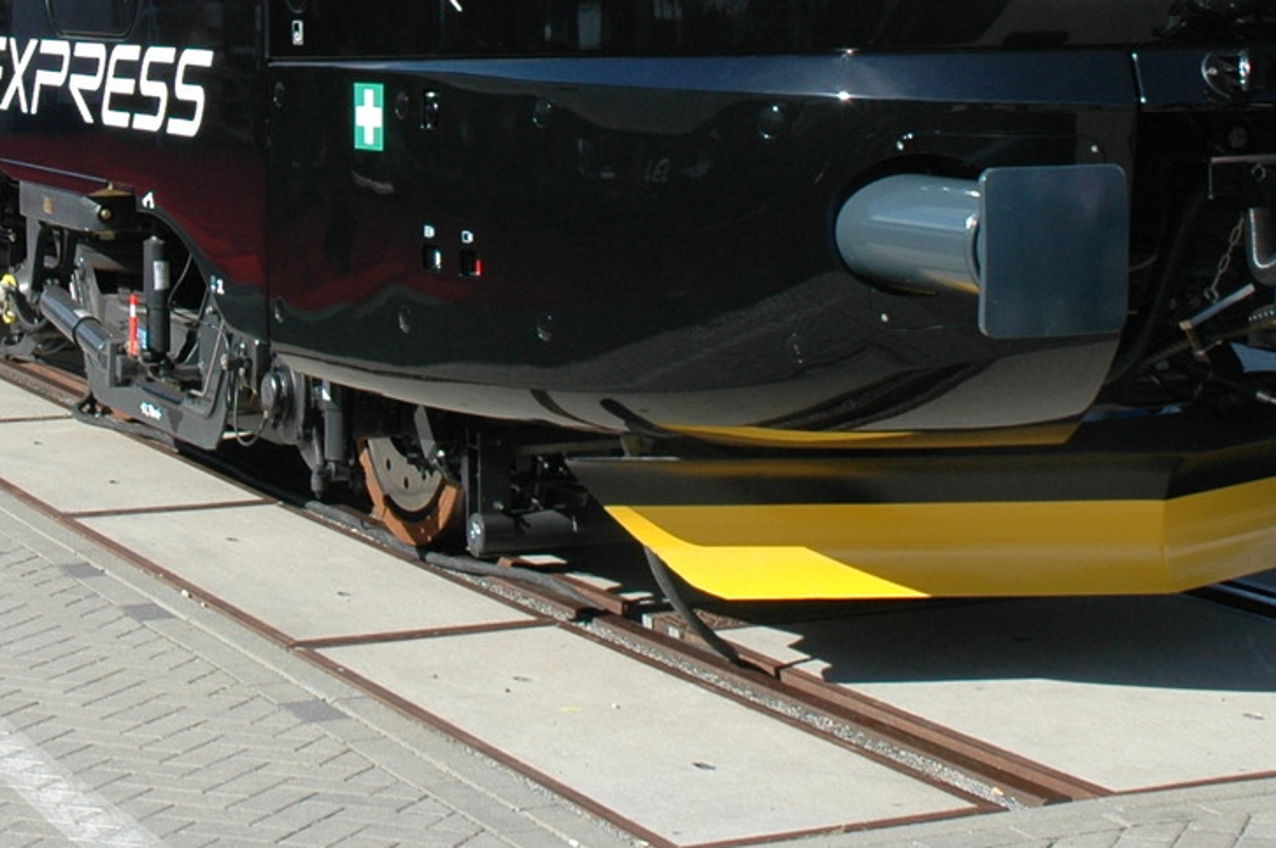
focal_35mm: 95
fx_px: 3364
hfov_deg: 21.4
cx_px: 456
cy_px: -141
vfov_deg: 14.0
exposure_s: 1/320
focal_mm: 24
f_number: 9
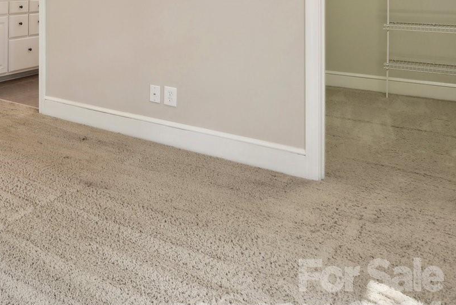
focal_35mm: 38
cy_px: -21
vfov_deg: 31.6
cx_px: -93
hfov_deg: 37.8
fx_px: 482
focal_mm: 15
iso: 200
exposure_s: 1/6
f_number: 8
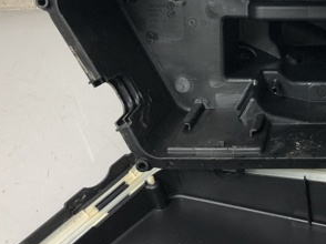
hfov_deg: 29.9
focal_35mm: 61
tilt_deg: -40.1
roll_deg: -1.8
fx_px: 574
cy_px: 43
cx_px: 312
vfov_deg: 23.6
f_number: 1.8
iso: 40
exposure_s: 1/17
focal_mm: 4
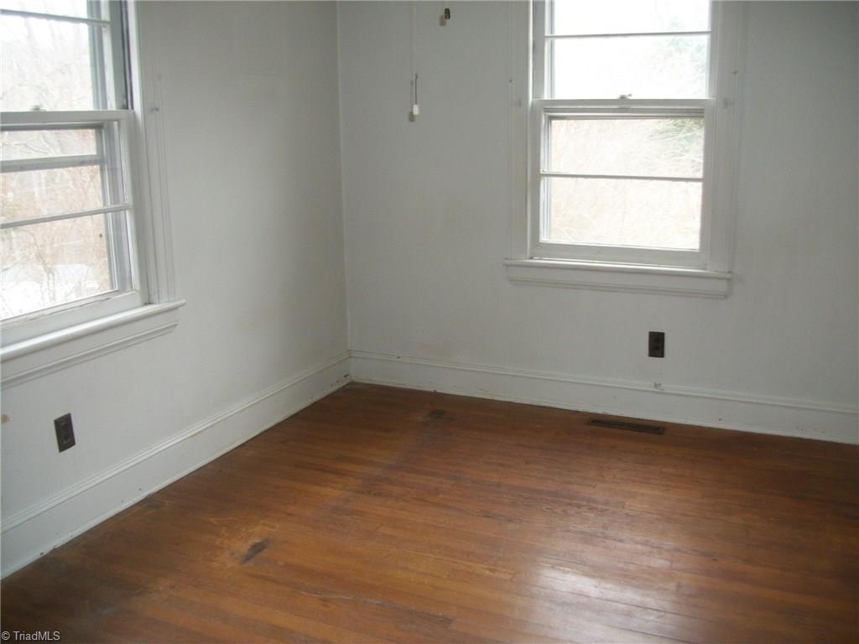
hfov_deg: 56.8
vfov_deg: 44.2
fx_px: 794
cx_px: 430
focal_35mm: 32
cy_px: 322
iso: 160
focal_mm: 5.7
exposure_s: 1/60
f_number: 2.9
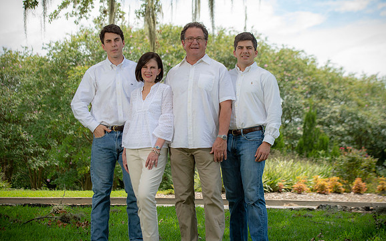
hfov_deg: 22.8
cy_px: 111
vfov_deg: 14.4
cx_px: 201
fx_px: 958
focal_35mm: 91
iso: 100
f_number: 5.6
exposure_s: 1/250
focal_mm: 78
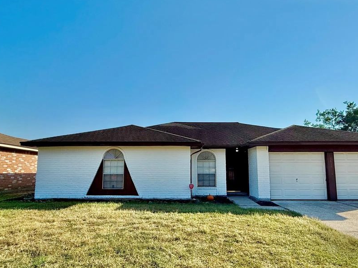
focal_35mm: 18
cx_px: 226
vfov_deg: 71.4
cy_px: 148
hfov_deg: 85.9
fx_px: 186
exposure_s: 1/2506
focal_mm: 2.22
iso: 50
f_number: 2.2
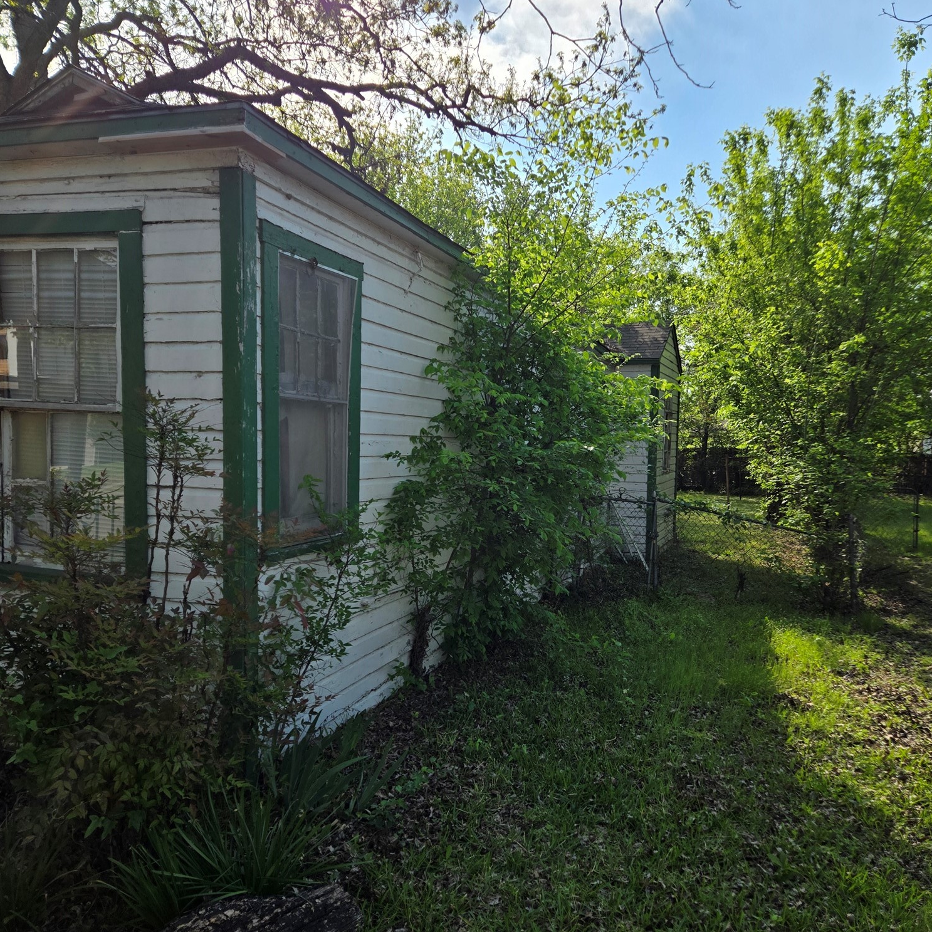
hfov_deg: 57.3
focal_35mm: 28
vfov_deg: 57.2
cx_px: 478
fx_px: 853
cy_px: 501
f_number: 1.8
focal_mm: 5.4
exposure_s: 1/2851
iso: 25
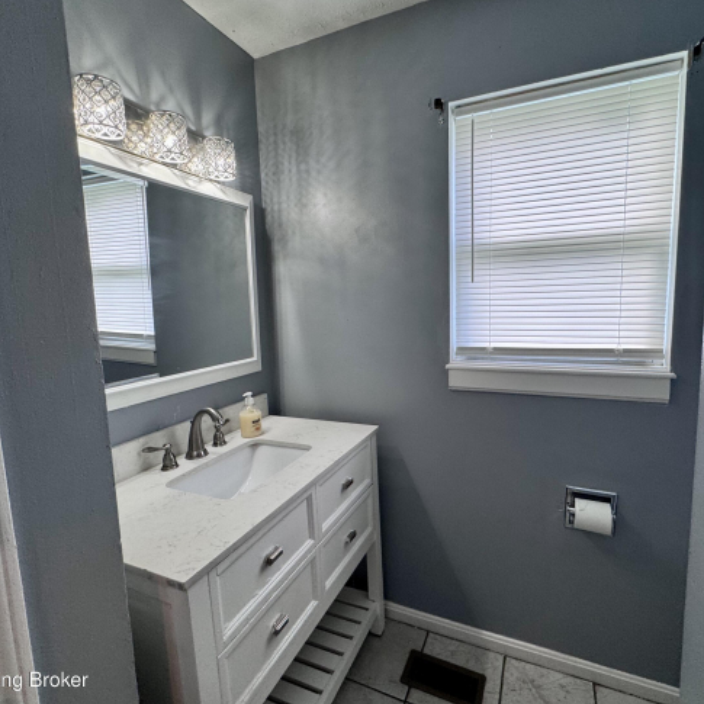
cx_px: 381
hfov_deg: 83.8
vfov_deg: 84.0
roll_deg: +1.0
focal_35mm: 17
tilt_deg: -6.8
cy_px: 350
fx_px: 391
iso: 100
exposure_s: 1/120
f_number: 2.2
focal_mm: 2.22
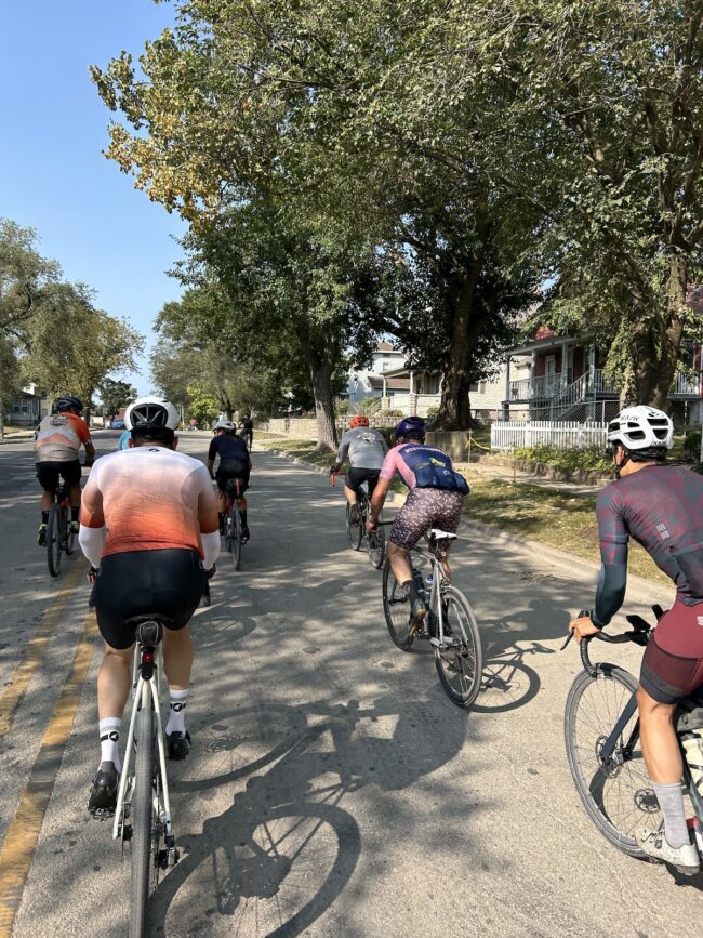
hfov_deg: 53.1
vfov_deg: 67.3
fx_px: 704
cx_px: 352
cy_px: 469
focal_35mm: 26
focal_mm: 5.7
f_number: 1.5
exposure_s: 1/1972
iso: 50
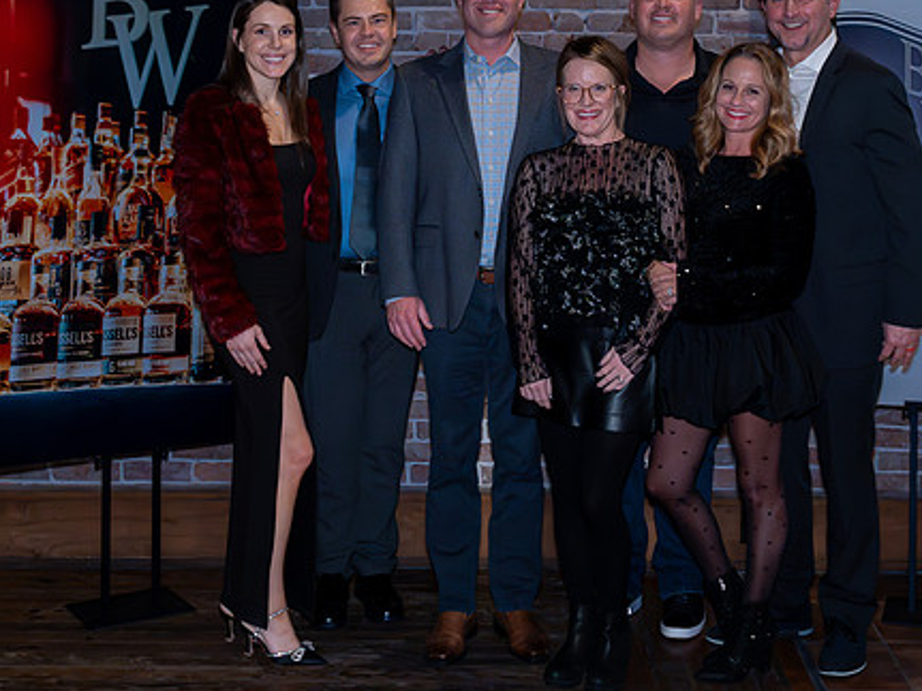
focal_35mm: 58
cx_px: 520
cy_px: 183
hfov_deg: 33.2
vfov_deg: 25.0
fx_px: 1544
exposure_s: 1/320
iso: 6400
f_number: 5
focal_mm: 36
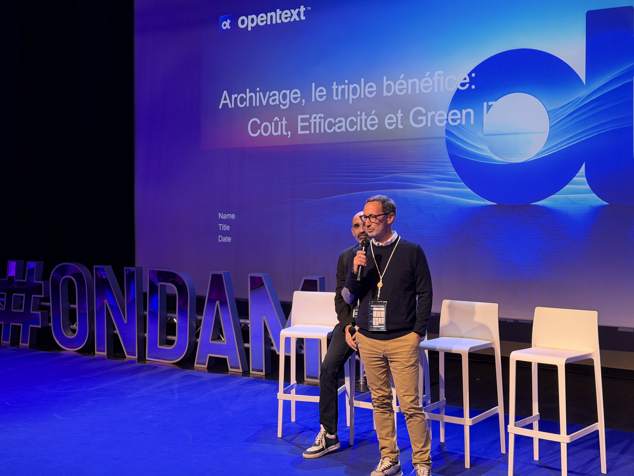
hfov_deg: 39.7
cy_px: 238
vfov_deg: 30.3
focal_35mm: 48
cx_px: 317
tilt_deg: -1.9
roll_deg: +0.6
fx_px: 879
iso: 160
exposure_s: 1/59
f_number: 1.78
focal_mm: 6.76
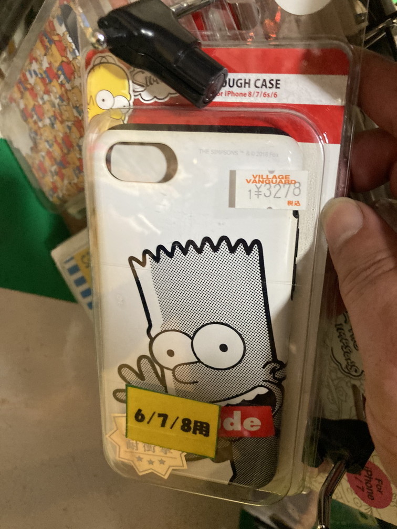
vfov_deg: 63.4
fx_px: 428
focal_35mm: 28
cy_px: 264
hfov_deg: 49.7
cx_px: 198
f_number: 1.8
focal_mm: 3.99
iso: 320
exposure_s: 1/33
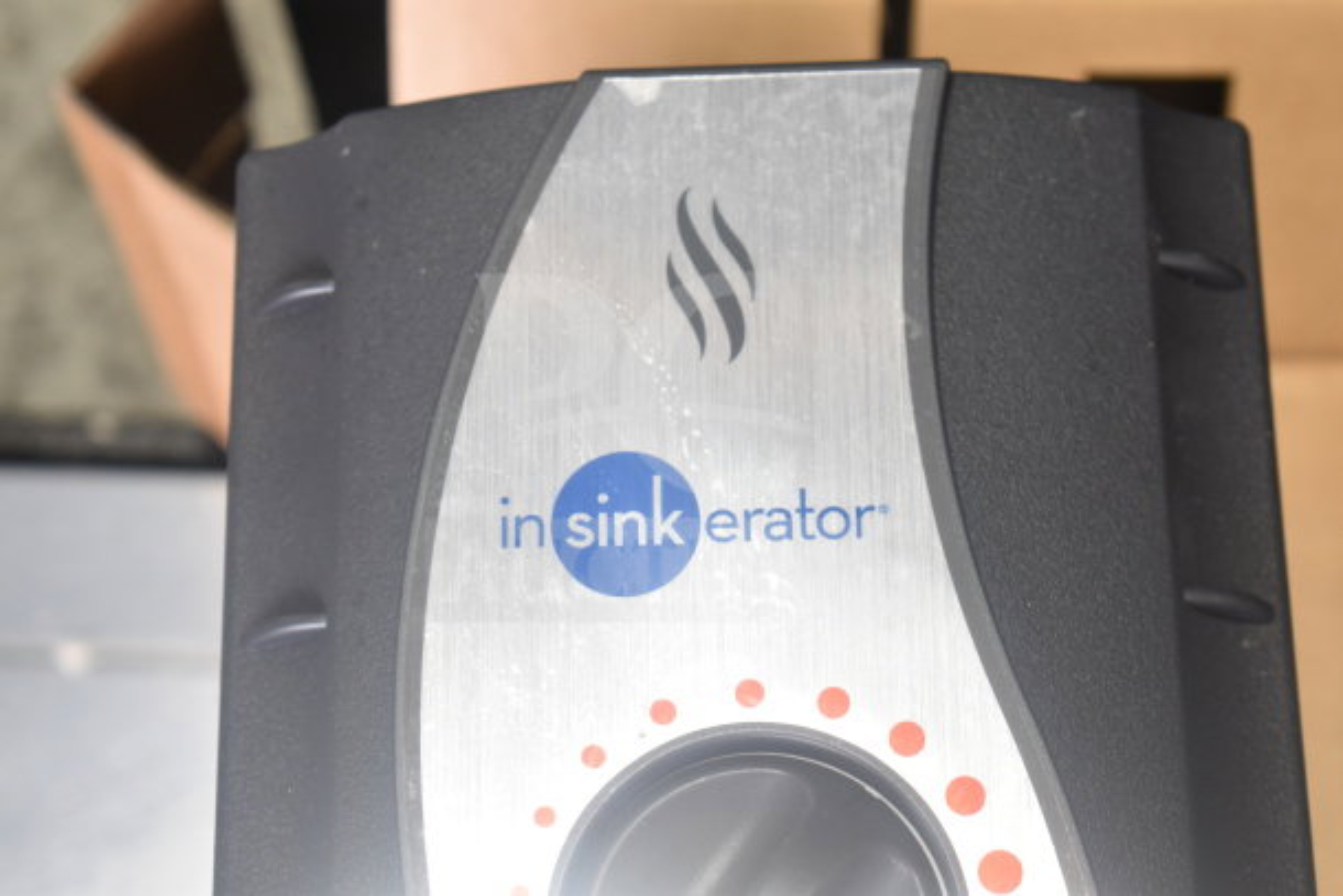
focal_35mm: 82
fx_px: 3078
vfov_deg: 16.6
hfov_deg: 24.6
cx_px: 672
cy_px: 448
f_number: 5.6
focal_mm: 55
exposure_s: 1/100
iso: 900
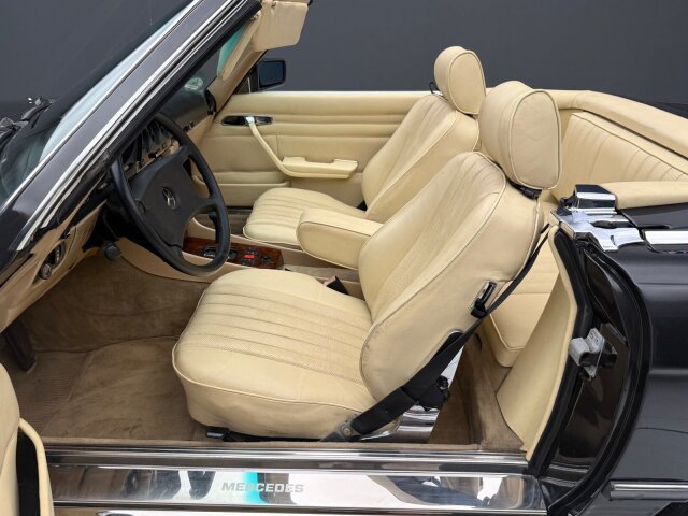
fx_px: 477
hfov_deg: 71.6
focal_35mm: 24
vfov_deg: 56.8
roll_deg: +2.5
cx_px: 344
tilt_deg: -26.0
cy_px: 258
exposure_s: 1/49
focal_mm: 6.76
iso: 160
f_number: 1.78
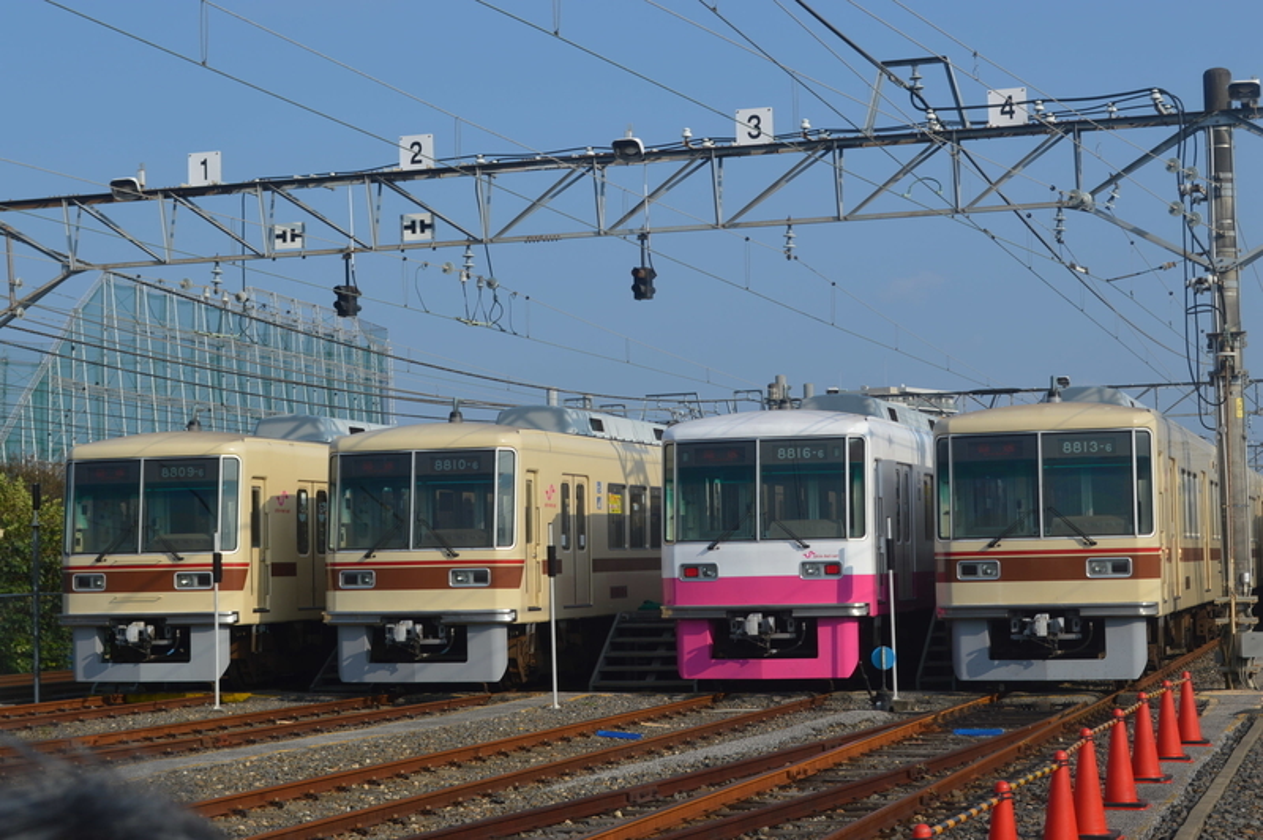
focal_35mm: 69
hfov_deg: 29.3
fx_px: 2419
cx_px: 632
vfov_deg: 19.7
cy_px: 420
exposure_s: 1/250
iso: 100
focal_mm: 46
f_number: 8
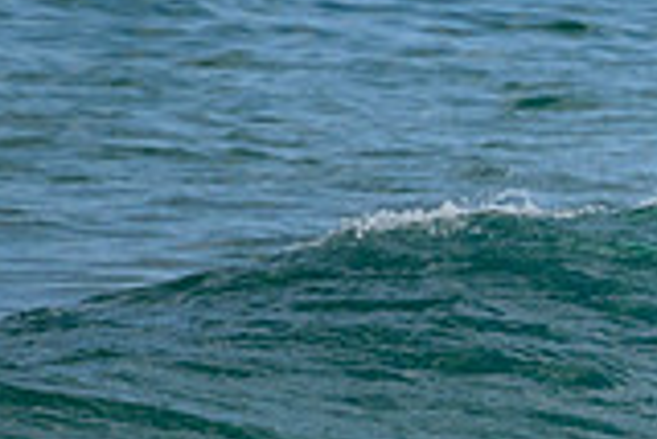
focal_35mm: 2898
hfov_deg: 0.7
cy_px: 302
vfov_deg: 0.5
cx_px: 1170
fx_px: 52935
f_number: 11
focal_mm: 800
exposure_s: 1/2000
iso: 1400
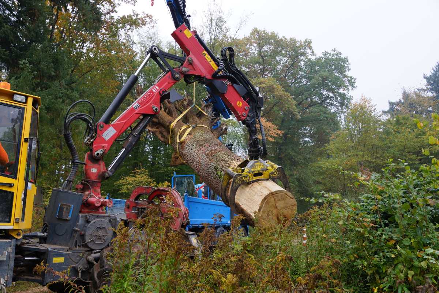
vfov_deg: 43.6
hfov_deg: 61.9
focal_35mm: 30
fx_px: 366
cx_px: 220
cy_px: 146
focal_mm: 20
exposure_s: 1/60
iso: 500
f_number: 4
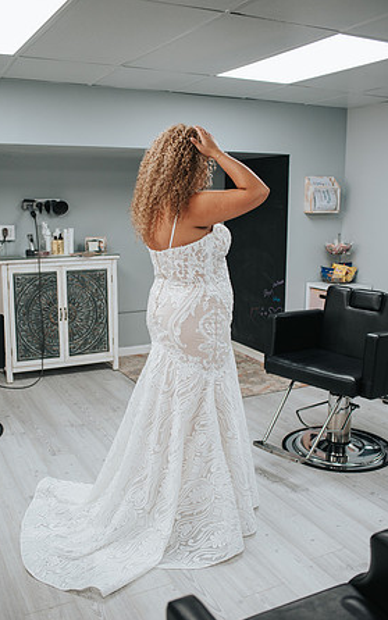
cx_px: 189
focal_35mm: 36
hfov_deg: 35.4
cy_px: 311
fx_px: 609
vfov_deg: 54.0
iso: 500
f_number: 2.8
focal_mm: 35
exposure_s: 1/320
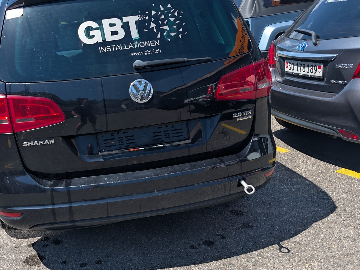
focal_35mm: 38
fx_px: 395
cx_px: 101
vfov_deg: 37.7
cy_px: 134
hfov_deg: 47.6
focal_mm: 6.9
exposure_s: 1/598
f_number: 1.68
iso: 18
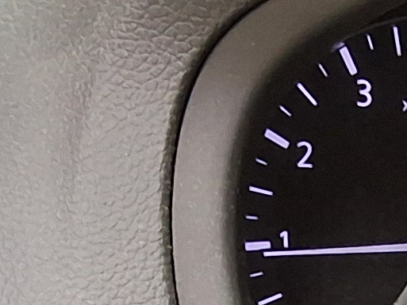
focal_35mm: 178
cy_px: 843
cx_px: 729
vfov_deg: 7.5
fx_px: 2093
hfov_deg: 10.5
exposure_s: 1/30
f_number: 1.9
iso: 250
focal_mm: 2.91
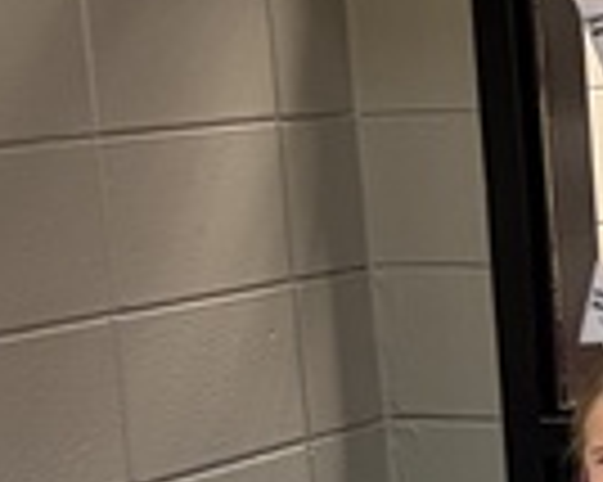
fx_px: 3460
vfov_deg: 7.9
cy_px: 545
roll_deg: -0.4
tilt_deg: -8.6
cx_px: 2002
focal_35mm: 194
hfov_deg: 8.0
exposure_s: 1/60
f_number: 1.6
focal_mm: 5.96
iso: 250
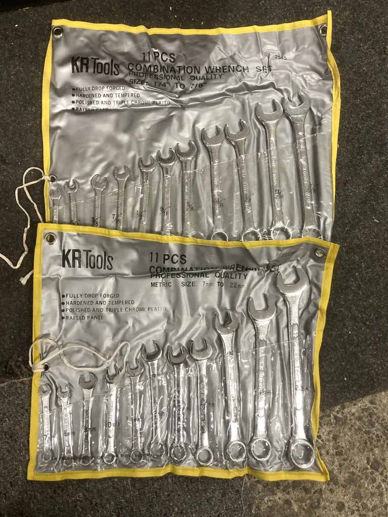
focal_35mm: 28
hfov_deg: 49.7
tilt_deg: -81.0
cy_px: 258
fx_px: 418
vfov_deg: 63.4
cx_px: 194
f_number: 1.8
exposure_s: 1/50
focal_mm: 3.99
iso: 160
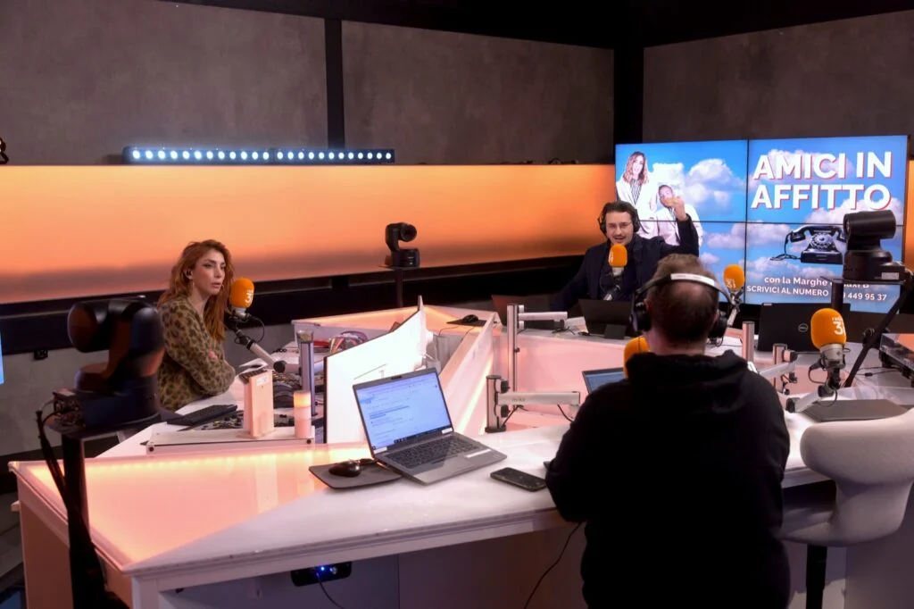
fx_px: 888
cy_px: 304
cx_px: 457
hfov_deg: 54.4
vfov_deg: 37.8
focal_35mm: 35
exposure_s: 1/100
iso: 800
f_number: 4.5
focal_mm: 35
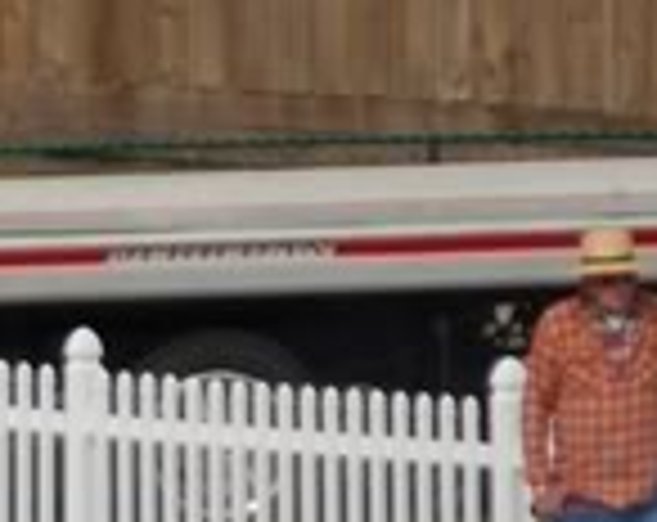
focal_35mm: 1546
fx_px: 29981
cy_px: 896
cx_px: -405
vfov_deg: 1.0
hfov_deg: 1.3
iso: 400
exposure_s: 1/2000
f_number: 5.6
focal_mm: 200
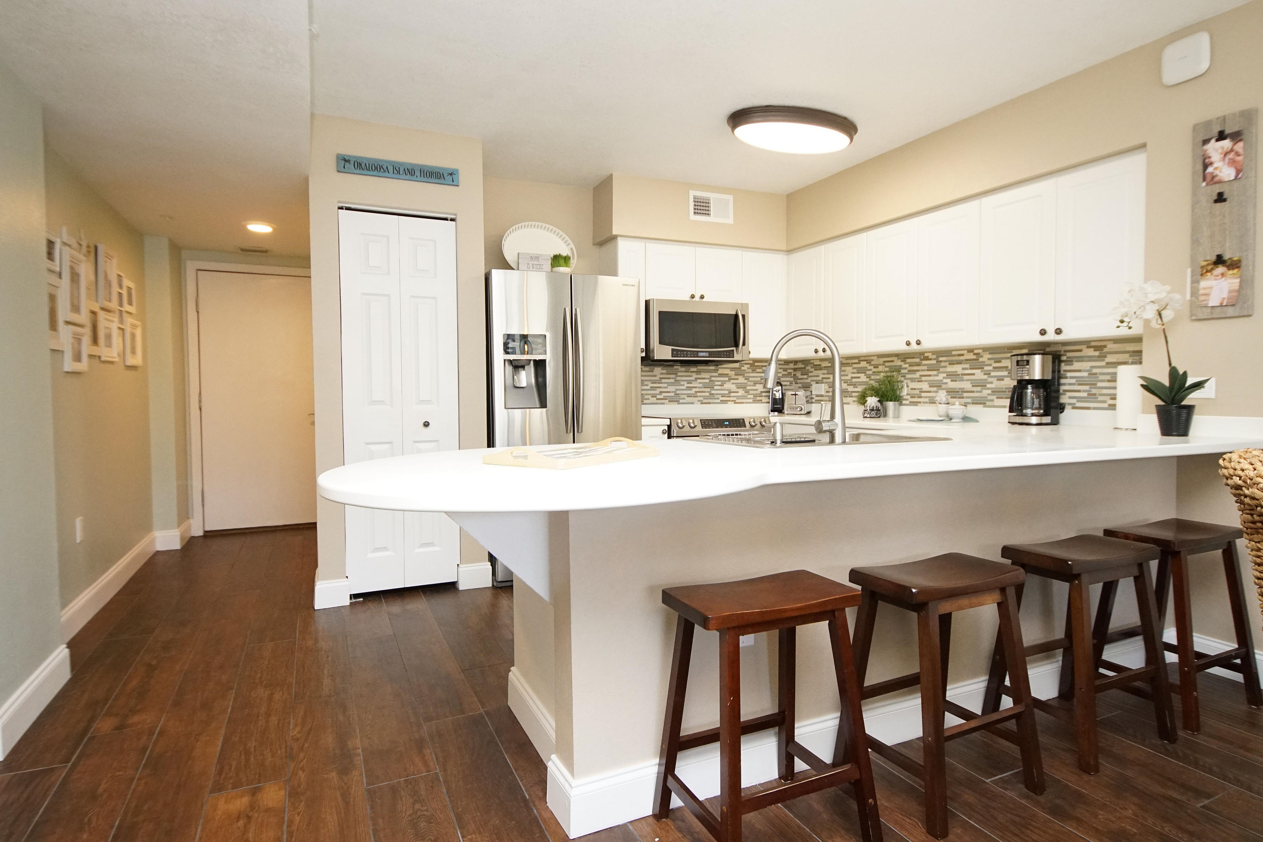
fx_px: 632
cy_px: 421
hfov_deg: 90.0
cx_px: 632
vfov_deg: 67.4
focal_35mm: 18
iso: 3200
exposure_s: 1/160
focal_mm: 12
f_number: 4.5
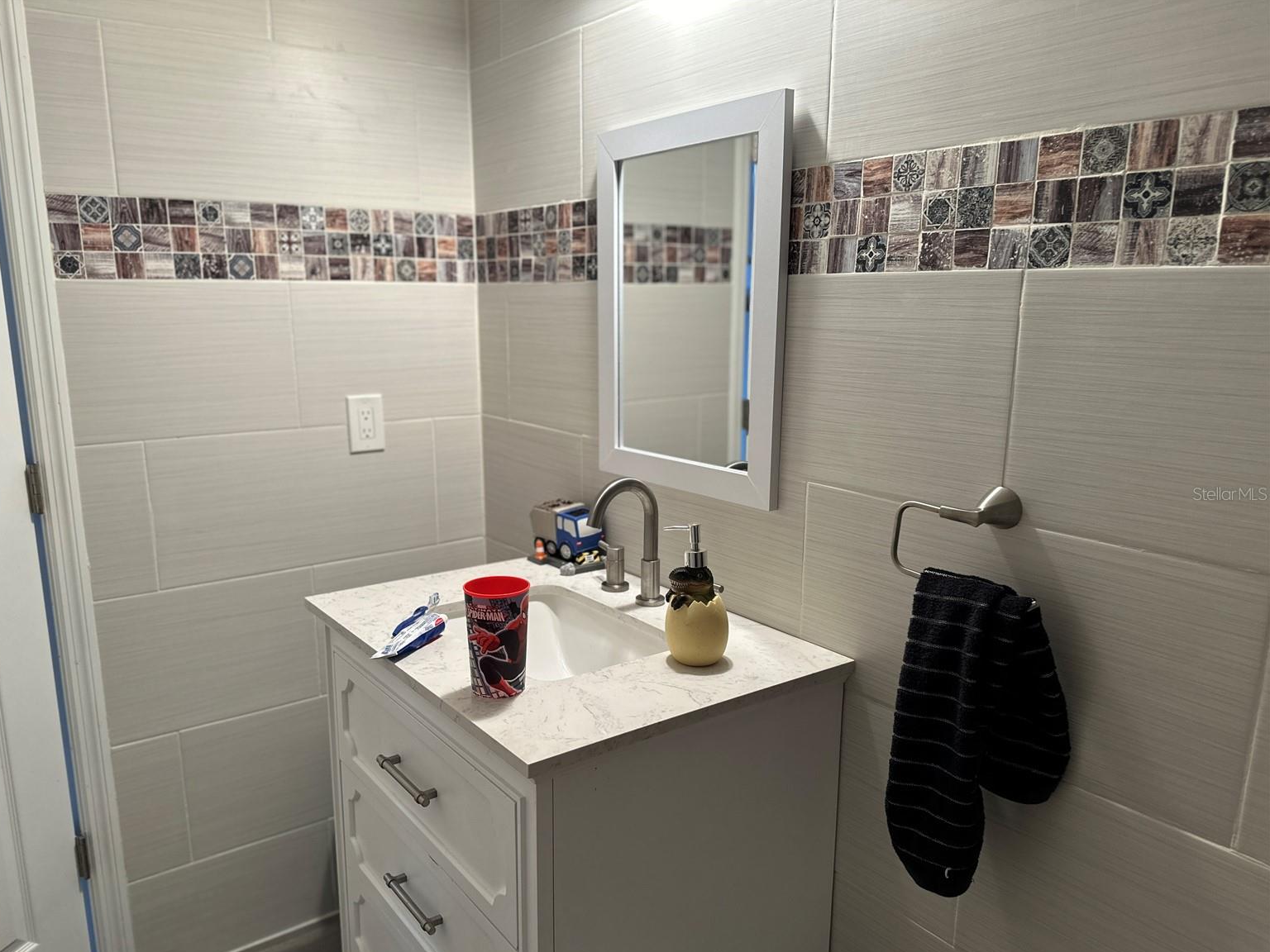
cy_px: 493
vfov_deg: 54.9
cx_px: 609
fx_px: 917
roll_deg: -0.3
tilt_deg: -9.5
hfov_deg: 69.4
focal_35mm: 25
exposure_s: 1/60
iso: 125
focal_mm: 6.86
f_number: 1.78
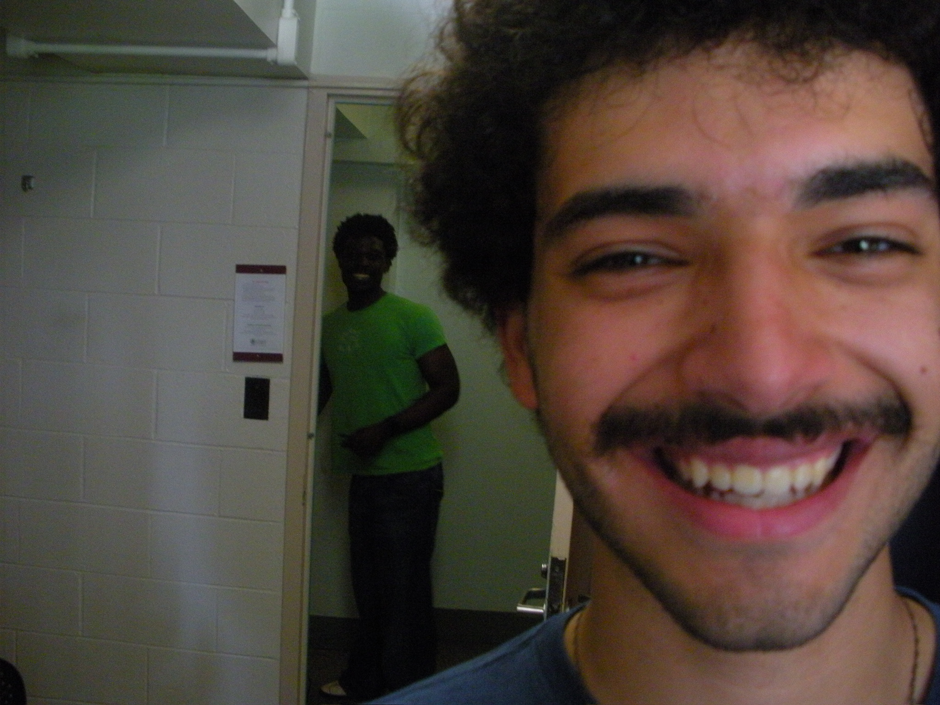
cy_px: 352
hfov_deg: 51.4
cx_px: 470
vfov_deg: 39.7
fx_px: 978
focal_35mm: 36
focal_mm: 6.3
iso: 400
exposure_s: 1/40.2
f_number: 3.5
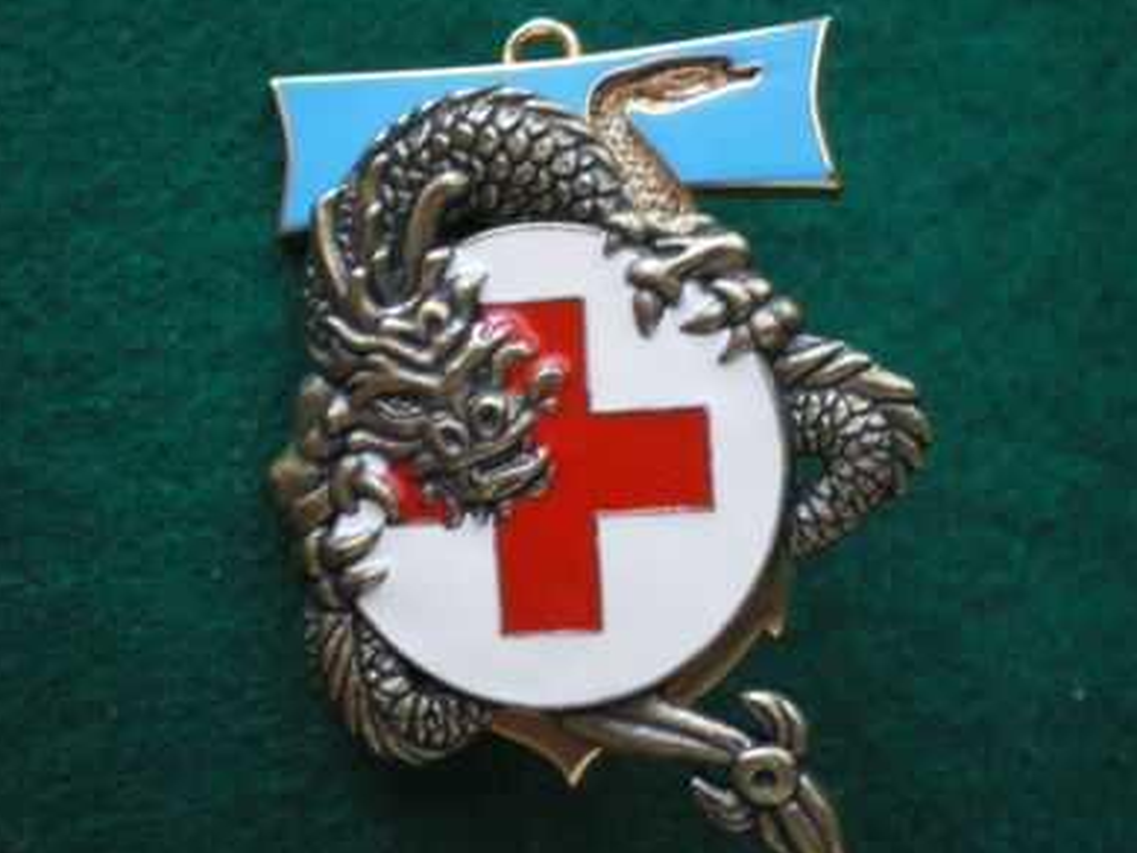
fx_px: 1544
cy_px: 501
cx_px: 492
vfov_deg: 30.8
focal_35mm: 47
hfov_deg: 40.4
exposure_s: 1/30
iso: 400
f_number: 3.1
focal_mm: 6.3
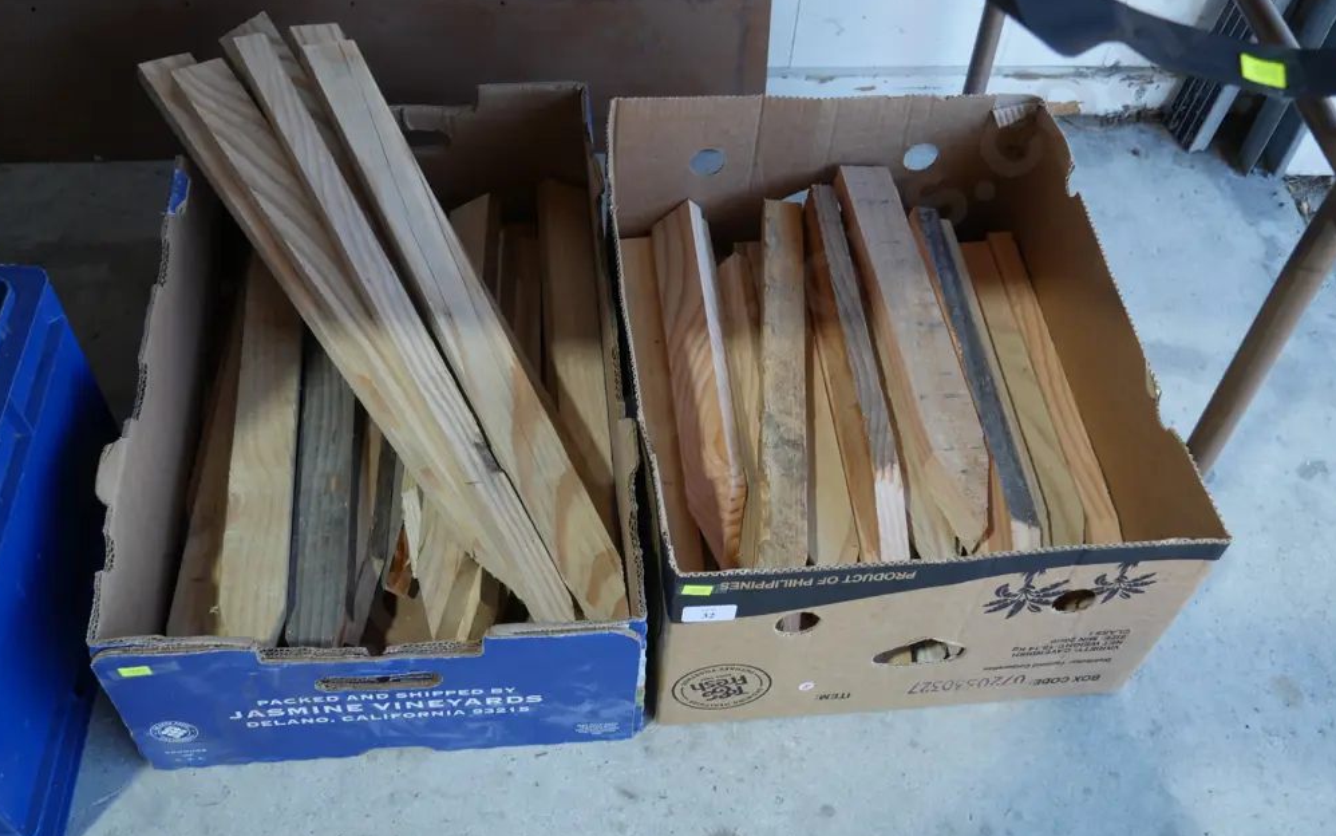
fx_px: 1347
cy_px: 401
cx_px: 668
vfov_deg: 34.4
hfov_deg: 52.7
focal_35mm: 37
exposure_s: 1/60
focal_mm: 17
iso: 200
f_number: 4
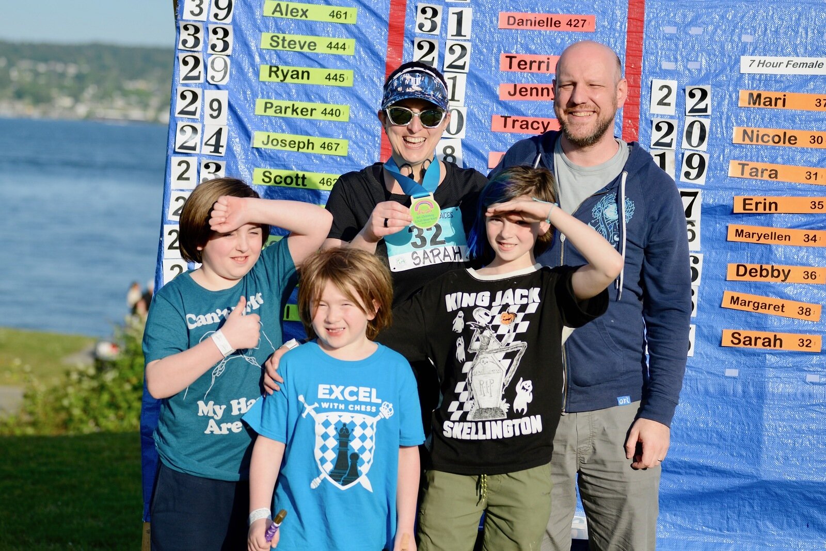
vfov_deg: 18.9
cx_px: 413
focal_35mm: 72
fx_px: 1653
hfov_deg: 28.1
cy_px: 276
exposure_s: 1/3200
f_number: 2.8
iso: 160
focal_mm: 72
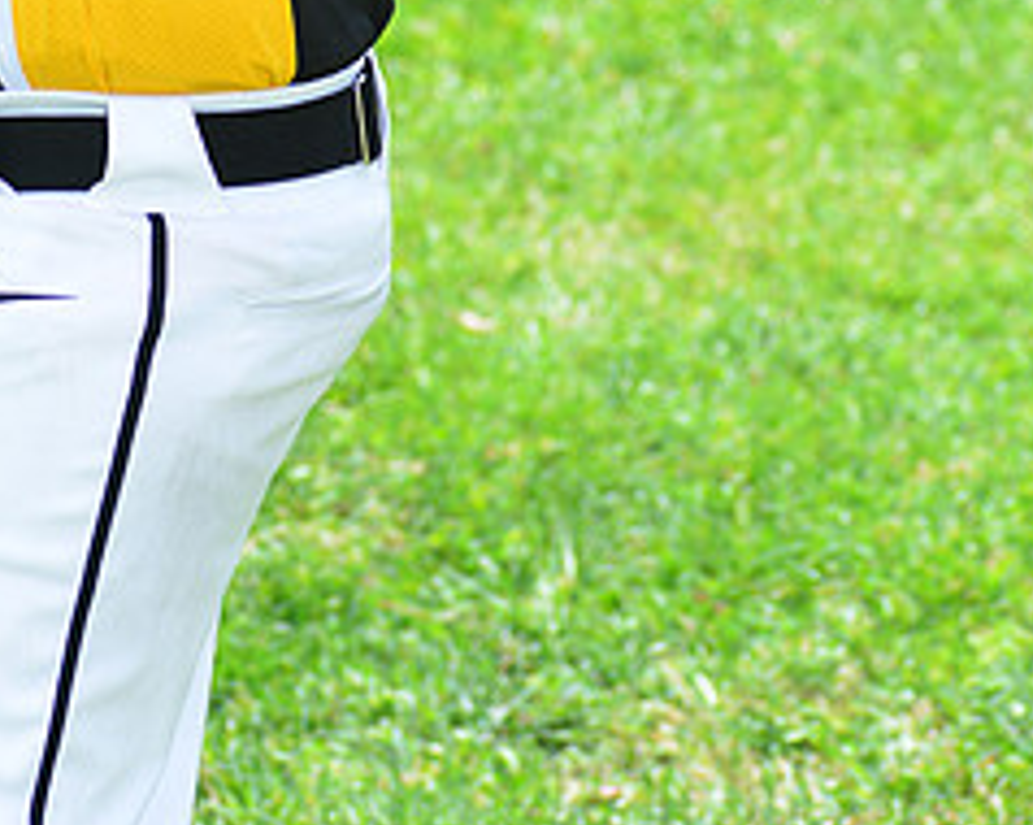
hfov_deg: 6.3
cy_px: -404
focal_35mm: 309
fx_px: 9439
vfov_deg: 5.0
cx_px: 237
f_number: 8
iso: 200
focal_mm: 135
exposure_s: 1/200
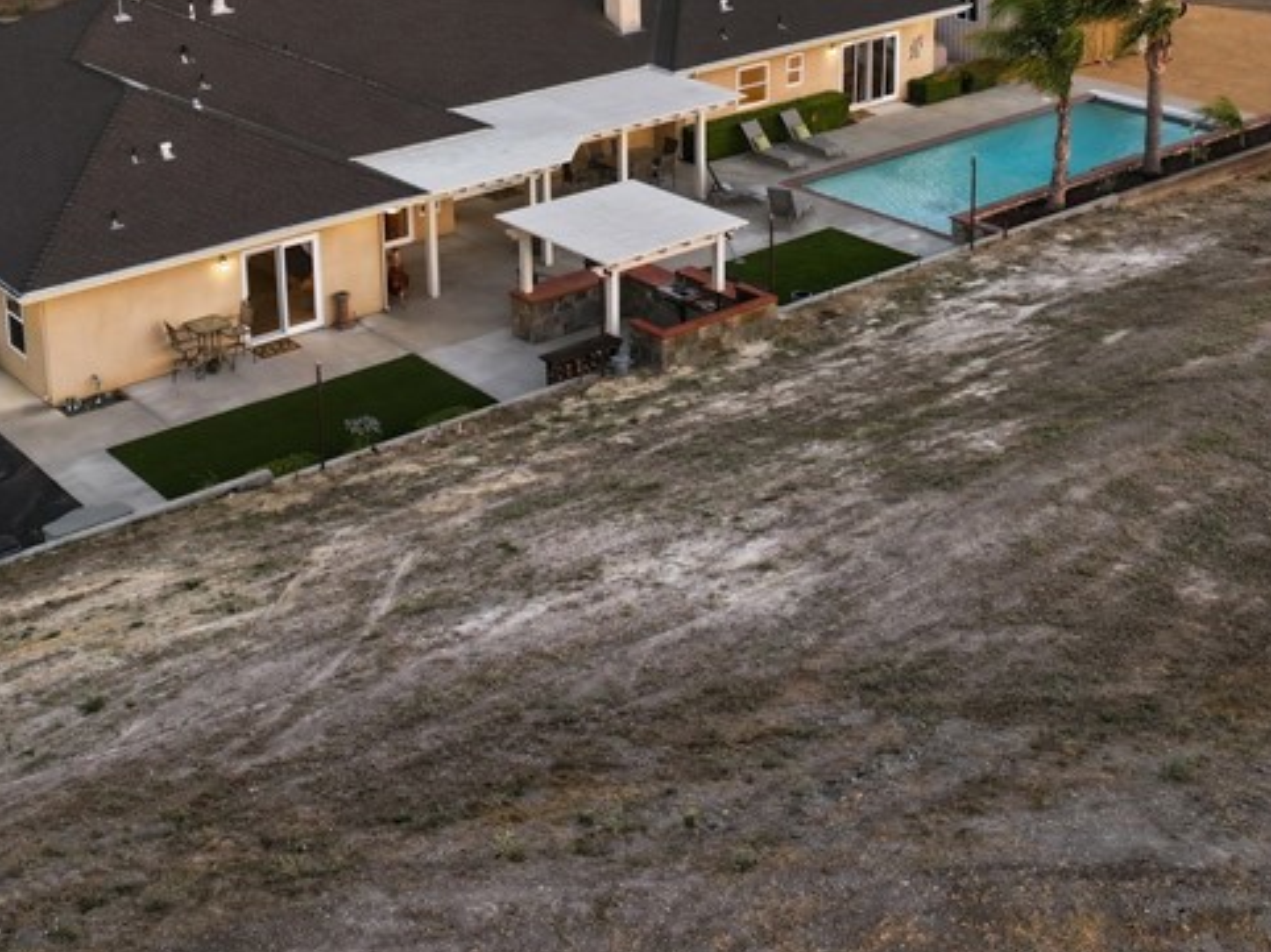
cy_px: 38
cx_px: 525
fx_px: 1872
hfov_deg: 37.4
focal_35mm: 51
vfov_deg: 27.2
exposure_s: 1/50
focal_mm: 12.3
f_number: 2.8
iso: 130
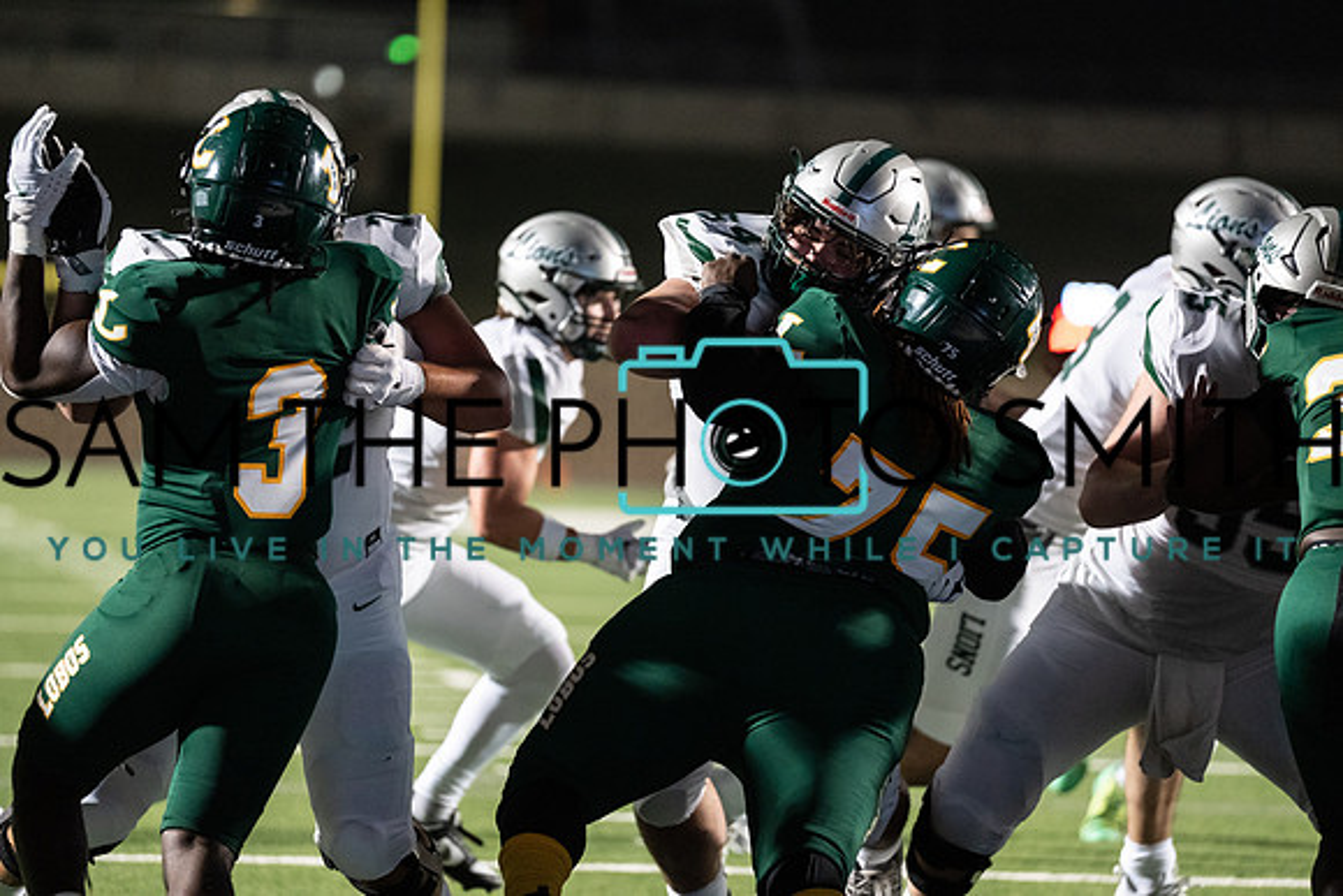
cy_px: 448
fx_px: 7463
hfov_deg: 10.3
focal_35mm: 200
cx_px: 672
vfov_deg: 6.9
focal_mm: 200
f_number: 2.8
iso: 5000
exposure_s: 1/1250
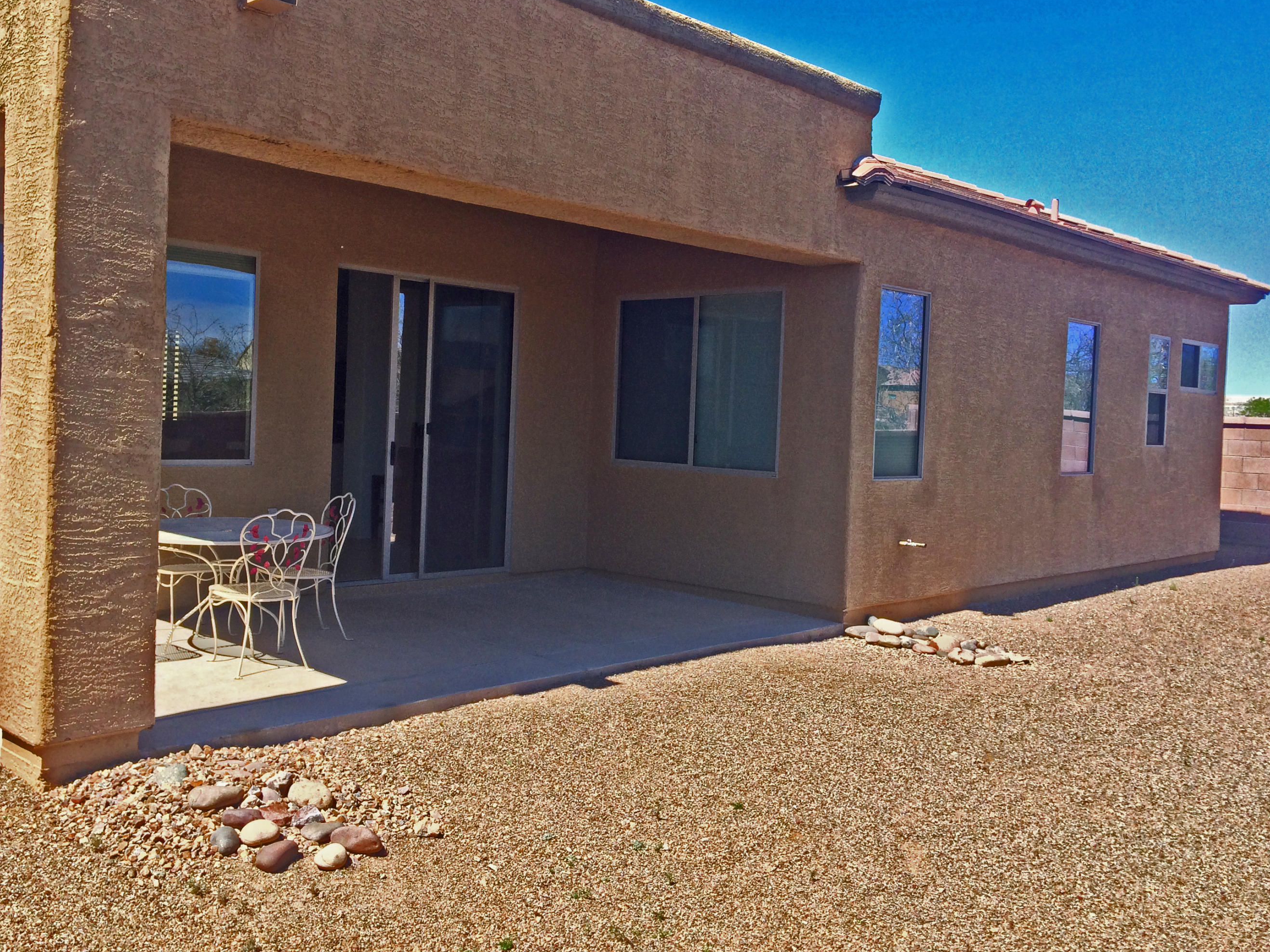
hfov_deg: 55.3
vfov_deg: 42.9
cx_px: 599
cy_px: 434
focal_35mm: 33
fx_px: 1211
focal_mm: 4.15
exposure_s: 1/1053
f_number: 2.2
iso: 32
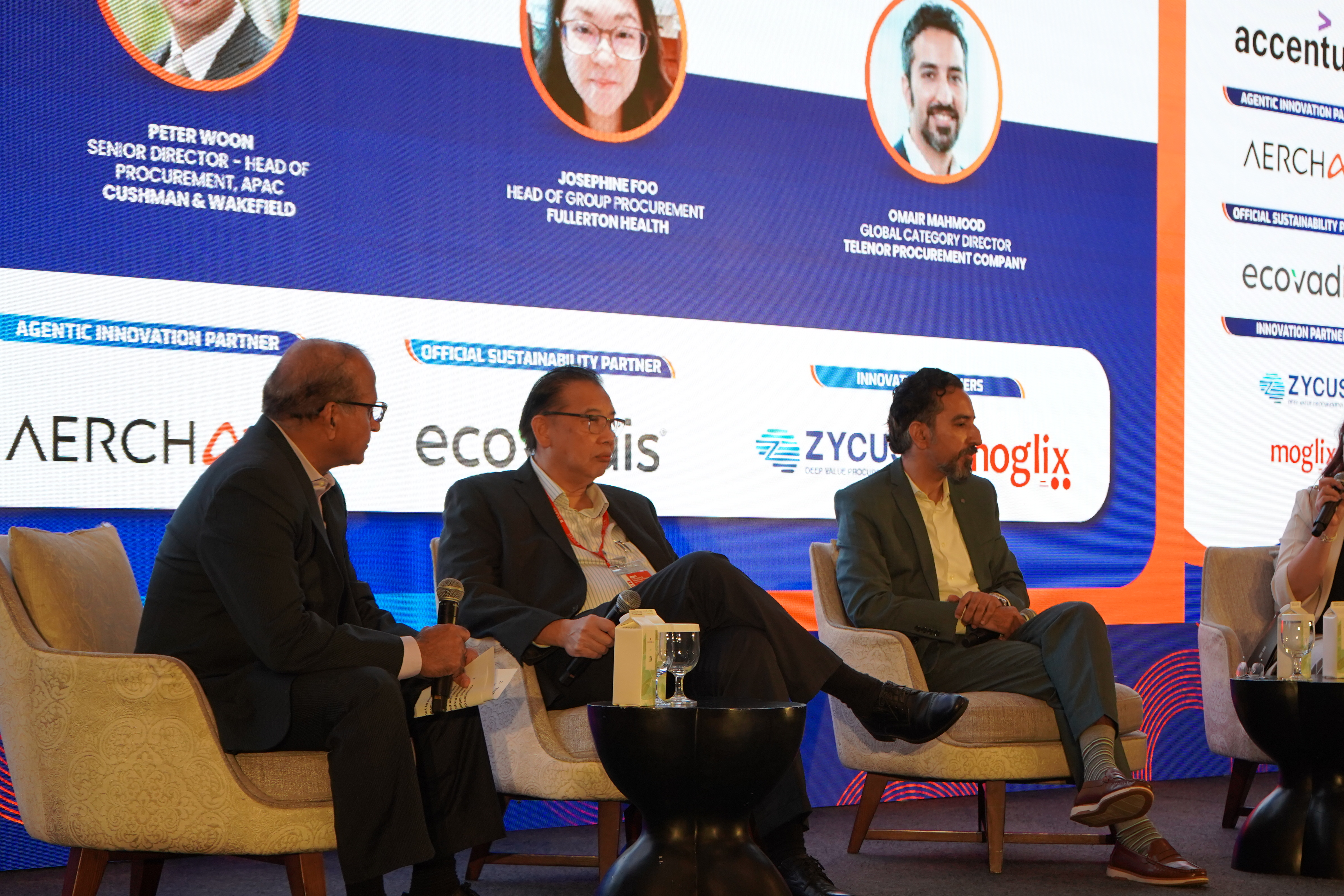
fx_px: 2762
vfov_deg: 18.4
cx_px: 772
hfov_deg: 27.3
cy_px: 542
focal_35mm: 74
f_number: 5
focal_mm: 59
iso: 1250
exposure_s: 1/160
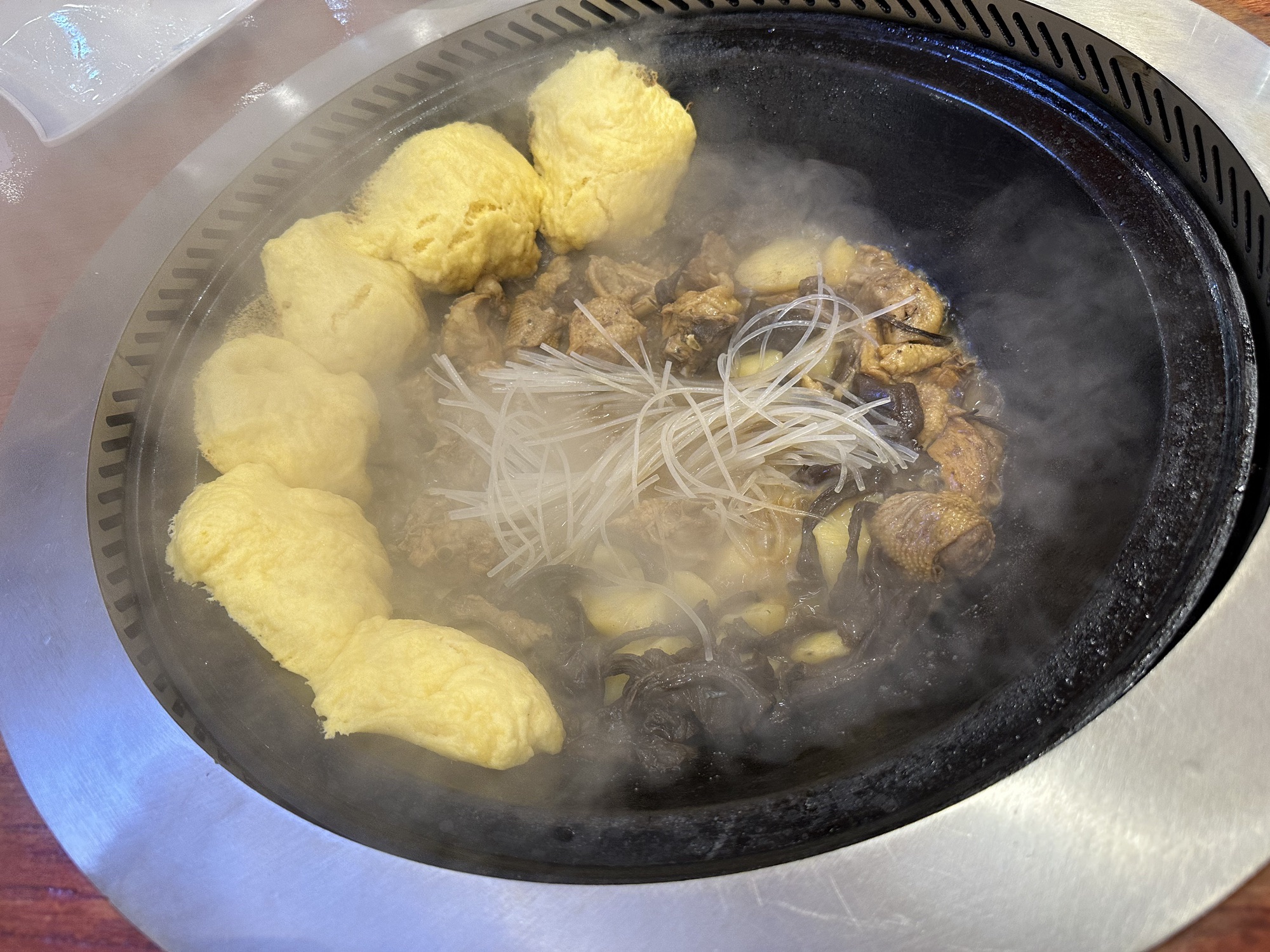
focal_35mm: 24
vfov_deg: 56.8
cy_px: 476
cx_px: 635
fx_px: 881
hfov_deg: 71.6
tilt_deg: -53.1
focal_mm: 6.86
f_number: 1.78
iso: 160
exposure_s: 1/50
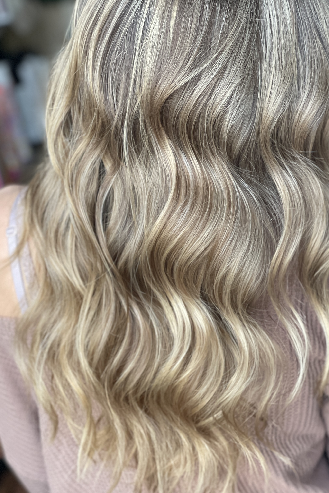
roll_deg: +13.7
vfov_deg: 22.9
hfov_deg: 15.4
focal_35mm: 89
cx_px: 176
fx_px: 1220
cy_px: 238
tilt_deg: -15.2
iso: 160
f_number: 2.2
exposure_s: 1/121
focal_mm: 7.5
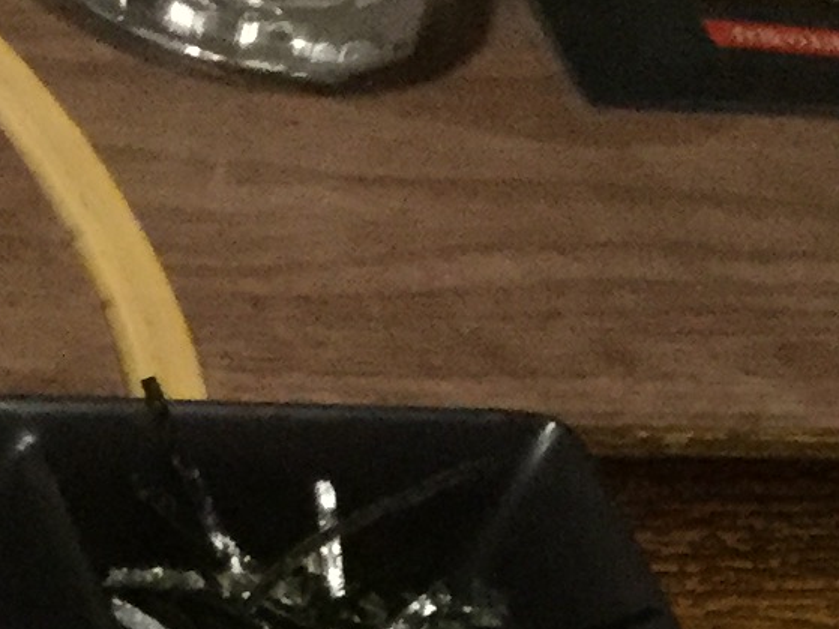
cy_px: 1516
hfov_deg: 10.9
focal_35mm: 181
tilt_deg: -46.8
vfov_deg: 7.6
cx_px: 576
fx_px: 4386
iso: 400
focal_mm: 3.3
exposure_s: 1/15
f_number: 2.4
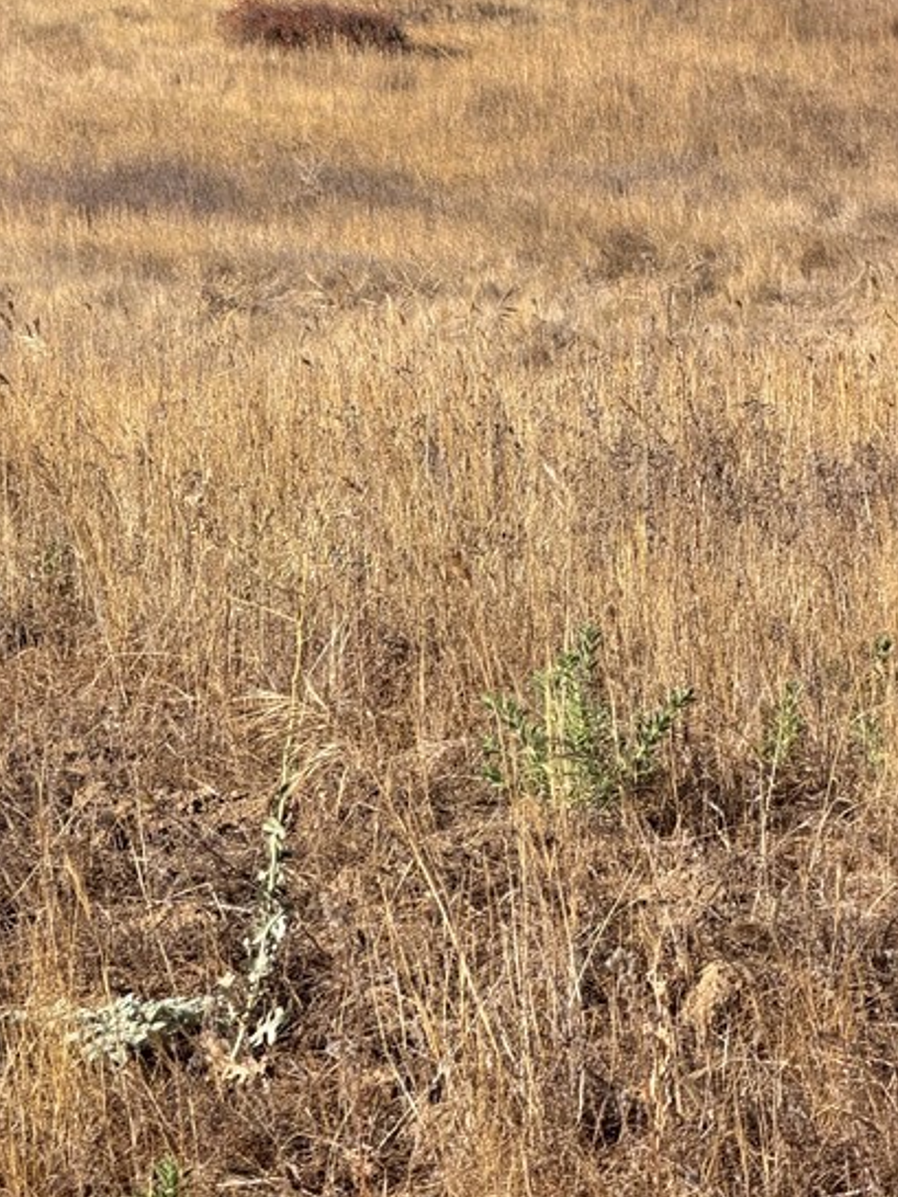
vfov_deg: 10.5
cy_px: 435
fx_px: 6500
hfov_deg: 7.9
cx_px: 378
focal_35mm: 188
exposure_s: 1/638
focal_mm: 16.89
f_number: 2.8
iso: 32
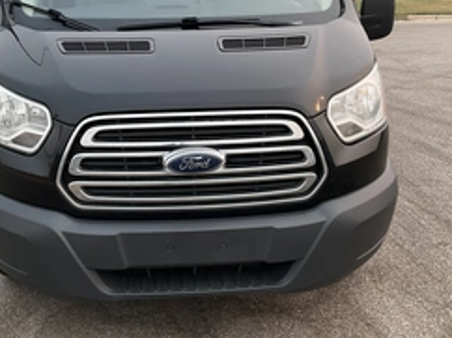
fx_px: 626
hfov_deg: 39.6
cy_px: 105
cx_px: 189
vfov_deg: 29.9
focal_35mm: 48
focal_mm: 3
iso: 25
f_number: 1.8
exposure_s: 1/370
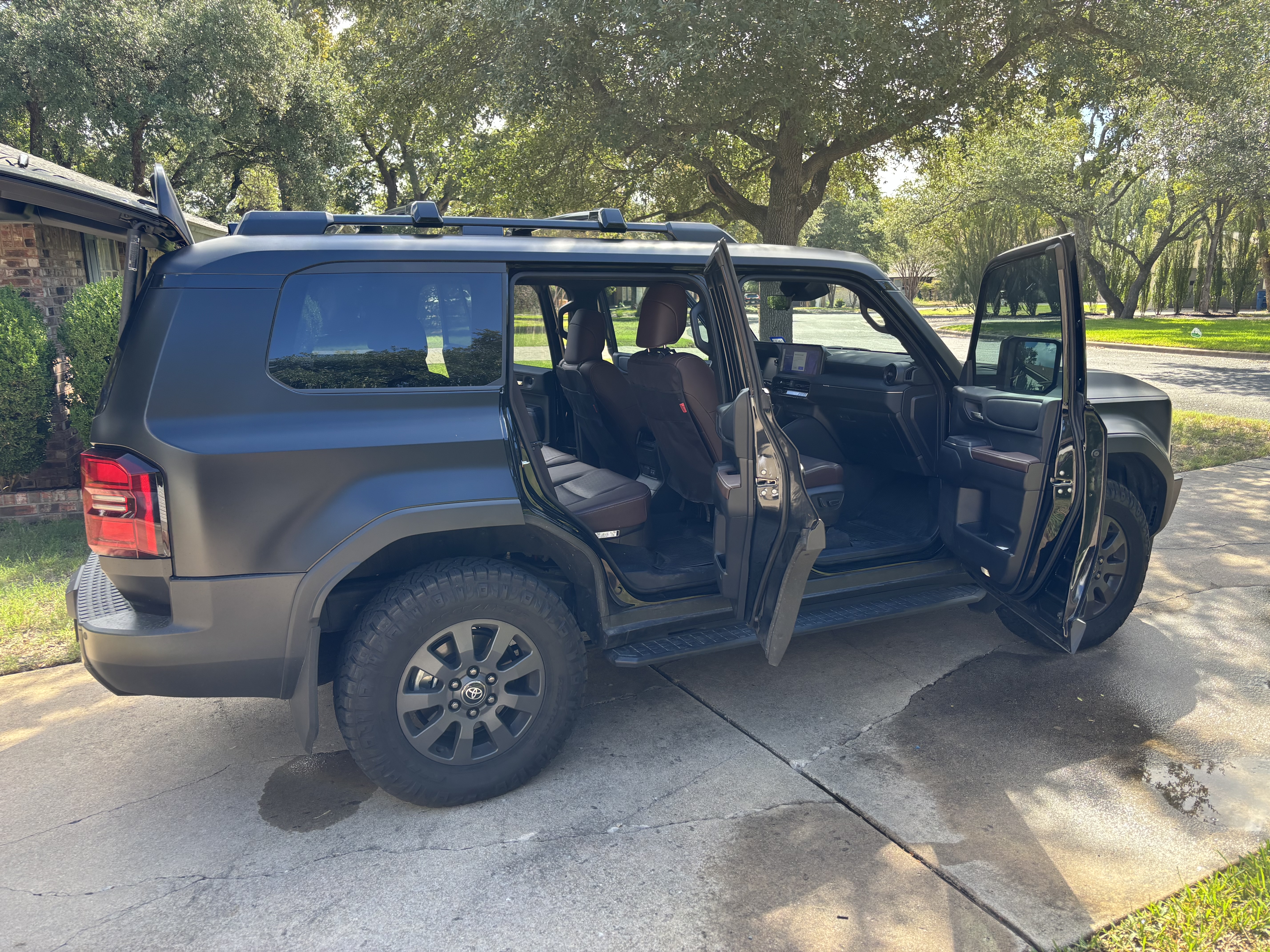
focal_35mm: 26
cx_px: 635
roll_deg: +1.1
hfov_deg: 67.3
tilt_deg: -12.1
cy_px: 476
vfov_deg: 53.1
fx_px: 954
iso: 50
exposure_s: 1/341
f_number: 1.6
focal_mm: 5.96
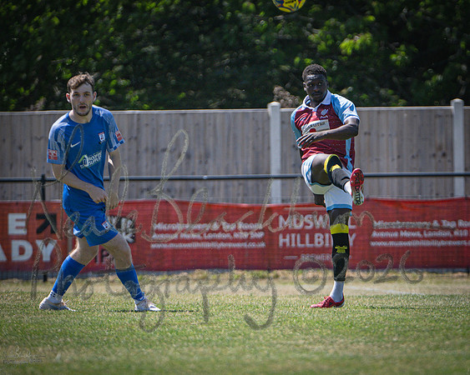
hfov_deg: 2.7
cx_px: 300
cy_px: 165
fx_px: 10082
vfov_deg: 2.1
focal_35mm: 725
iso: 400
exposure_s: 1/2500
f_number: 4
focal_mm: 340
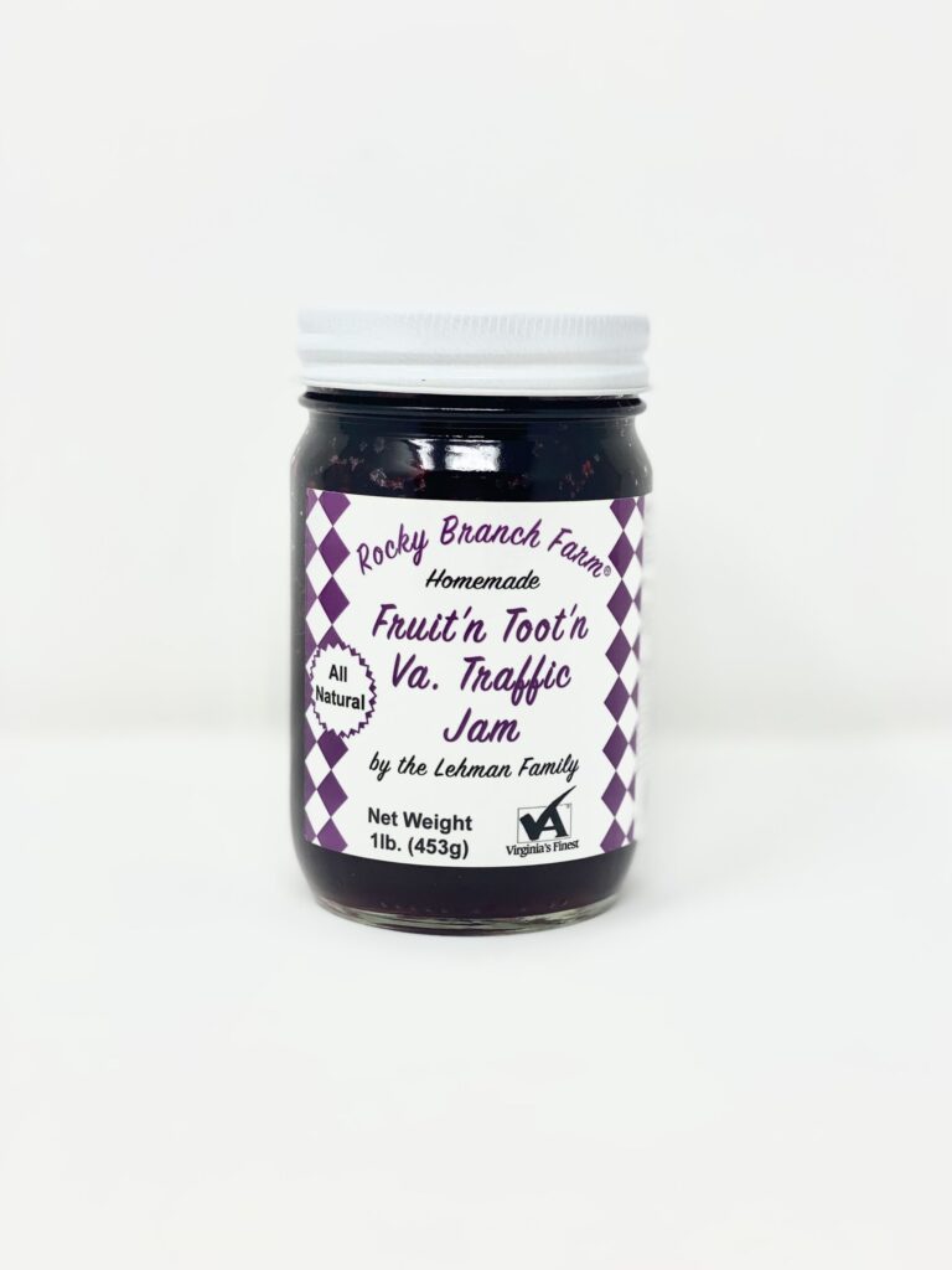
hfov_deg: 28.0
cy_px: 635
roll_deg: -1.2
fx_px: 1907
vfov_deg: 36.8
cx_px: 476
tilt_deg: -9.1
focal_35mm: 52
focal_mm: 6
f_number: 2
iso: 32
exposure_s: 1/120
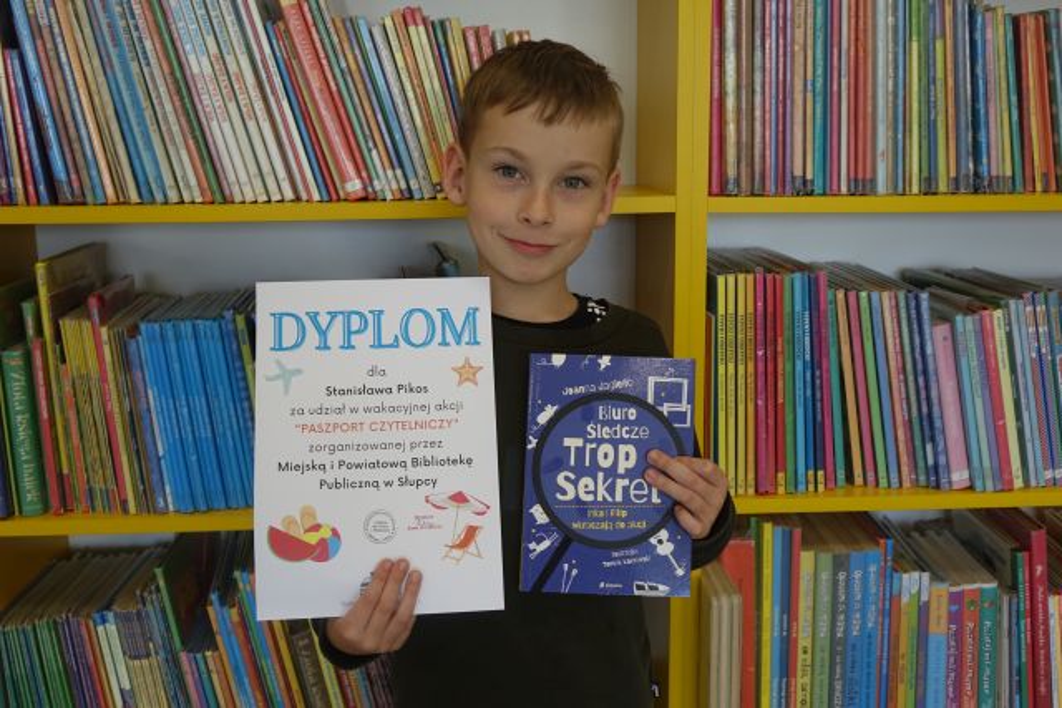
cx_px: 531
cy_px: 354
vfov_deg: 37.9
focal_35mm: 35
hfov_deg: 54.4
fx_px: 1033
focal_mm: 12.83
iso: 125
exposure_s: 1/100
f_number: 2.8
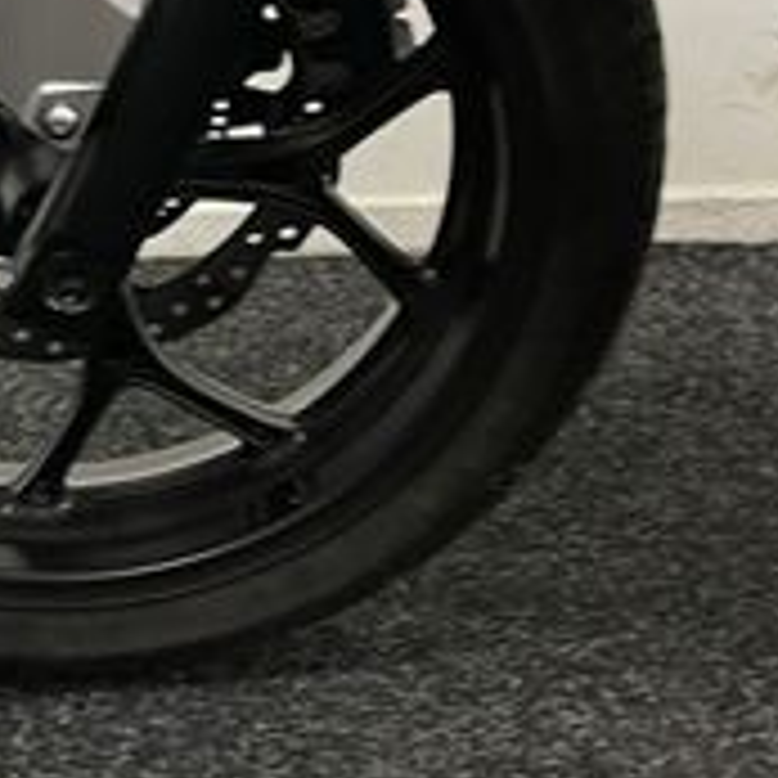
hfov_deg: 19.9
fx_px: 2161
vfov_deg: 19.8
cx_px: 18
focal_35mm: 85
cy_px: 0
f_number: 1.6
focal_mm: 5.1
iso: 125
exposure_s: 1/50
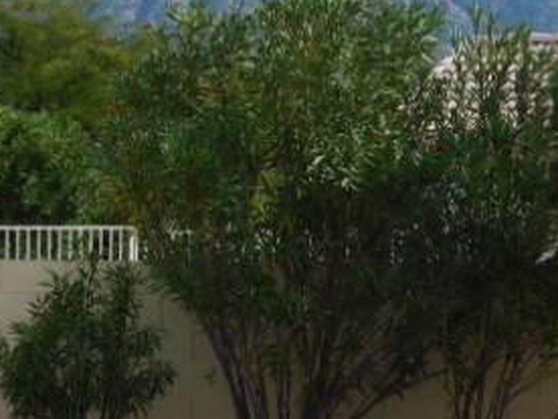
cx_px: 293
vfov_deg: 10.8
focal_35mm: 137
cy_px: 138
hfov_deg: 14.4
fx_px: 2208
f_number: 4
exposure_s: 1/800
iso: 125
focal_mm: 10.4
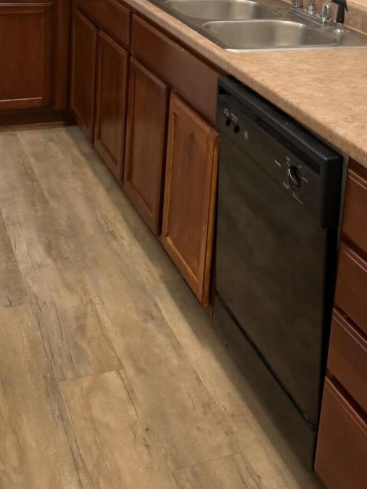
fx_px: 777
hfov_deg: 26.4
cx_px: 249
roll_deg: -3.9
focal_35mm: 55
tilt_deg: -11.6
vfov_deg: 32.8
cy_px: 29
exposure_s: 1/60
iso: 160
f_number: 1.78
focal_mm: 6.76
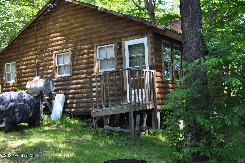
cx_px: 122
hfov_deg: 45.0
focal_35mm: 44
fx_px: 296
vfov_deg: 30.8
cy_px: 82
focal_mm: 29
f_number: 5.6
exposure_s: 1/125
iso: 280
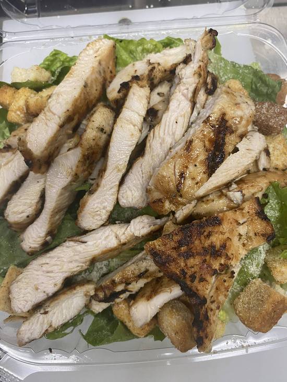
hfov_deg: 54.9
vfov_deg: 69.4
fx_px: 276
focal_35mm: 25
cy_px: 191
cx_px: 144
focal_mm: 4.25
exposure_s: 1/60
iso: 160
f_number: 1.8
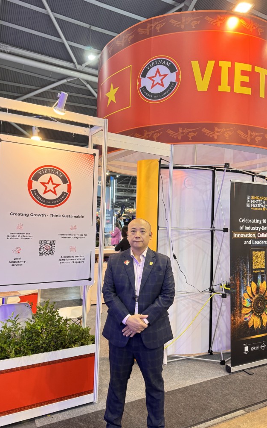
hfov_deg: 47.6
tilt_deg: +1.7
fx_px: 303
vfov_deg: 70.4
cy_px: 212
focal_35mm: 26
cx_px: 134
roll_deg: -1.8
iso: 250
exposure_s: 1/50
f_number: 1.78
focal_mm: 6.76
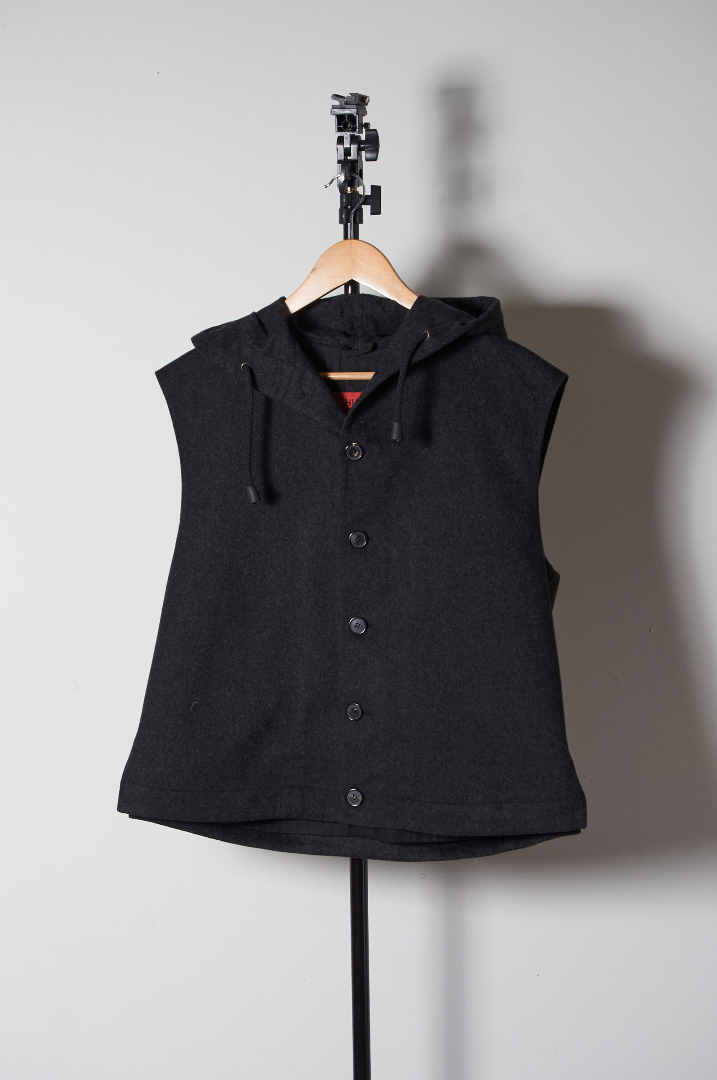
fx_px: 2336
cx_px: 358
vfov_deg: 26.0
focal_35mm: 78
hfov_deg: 17.4
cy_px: 540
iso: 200
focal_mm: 52
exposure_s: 1/100
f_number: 9
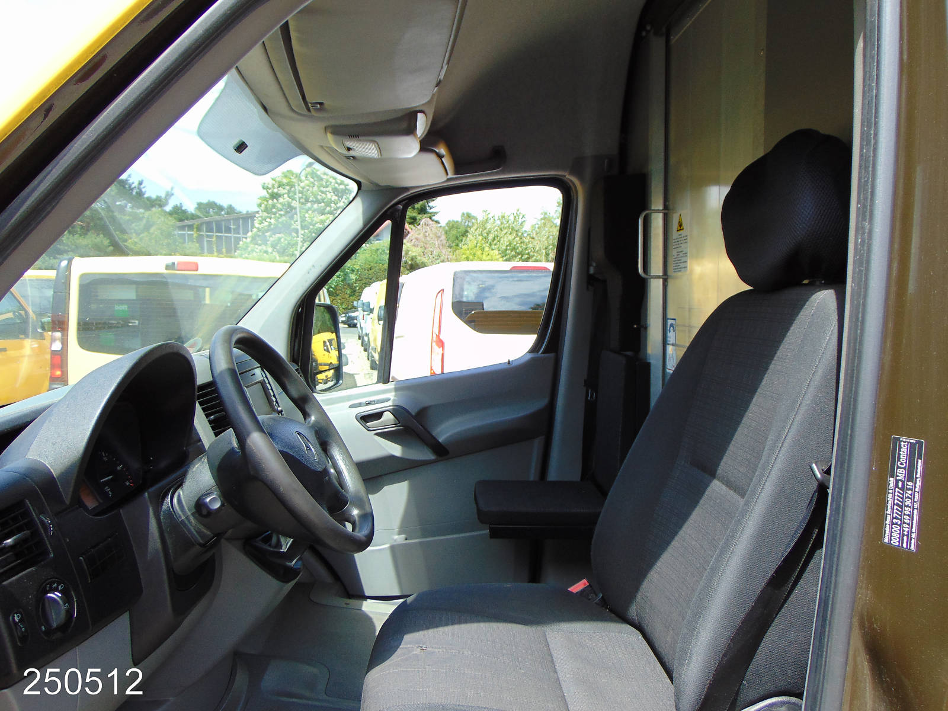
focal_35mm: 25
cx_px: 474
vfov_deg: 54.9
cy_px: 356
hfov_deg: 69.4
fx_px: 685
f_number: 3
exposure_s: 1/200
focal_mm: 4.5
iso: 80
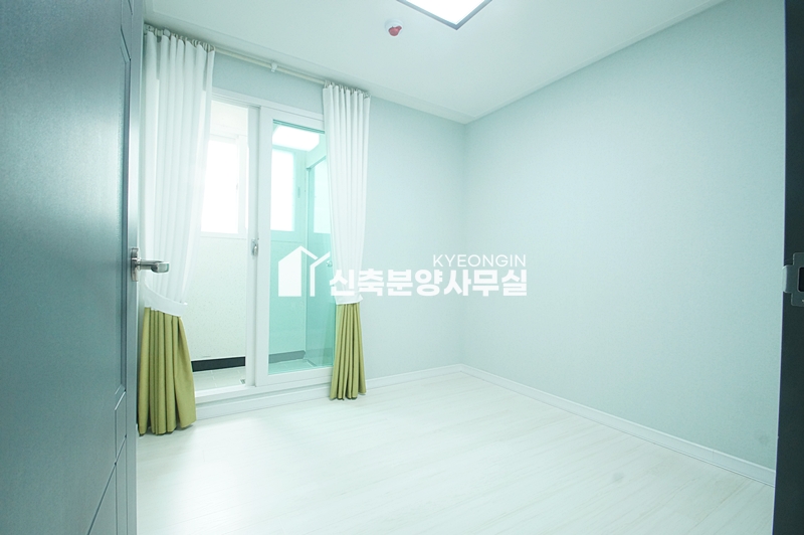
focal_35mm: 16
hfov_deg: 95.0
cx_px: 402
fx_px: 368
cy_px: 268
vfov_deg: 72.0
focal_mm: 11
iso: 800
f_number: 9
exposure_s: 1/15
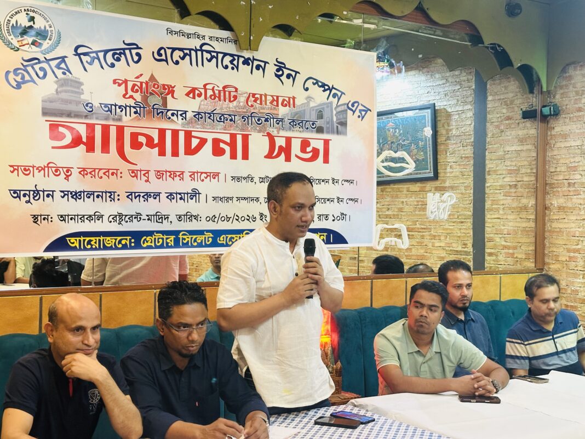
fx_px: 811
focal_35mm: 48
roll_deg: -0.5
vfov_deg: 30.3
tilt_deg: -0.3
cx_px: 292
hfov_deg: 39.7
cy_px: 220
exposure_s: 1/33
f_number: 1.78
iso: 250
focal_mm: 6.86
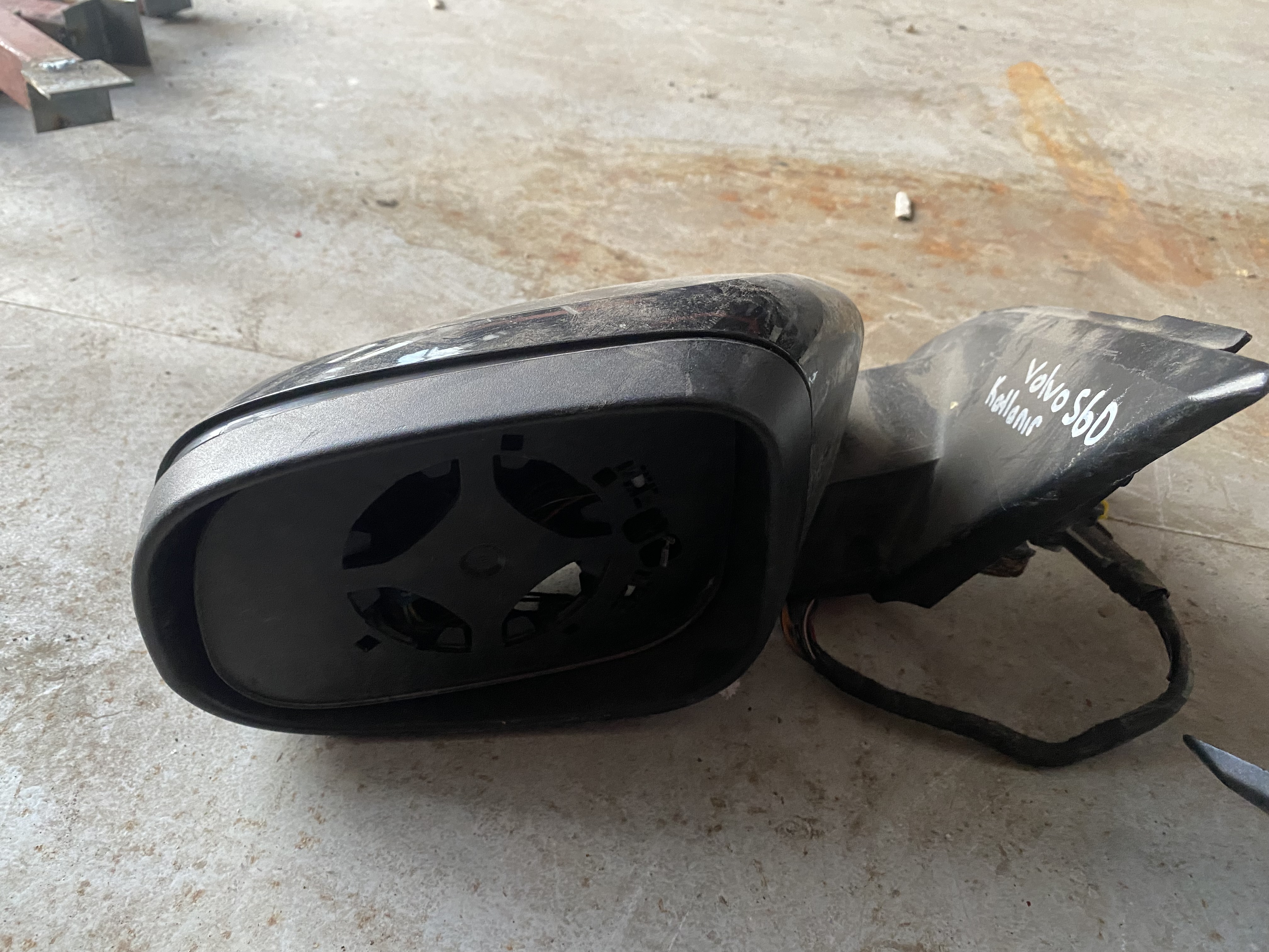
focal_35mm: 26
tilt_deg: -41.0
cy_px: 476
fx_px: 953
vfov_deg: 53.1
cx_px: 634
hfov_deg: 67.3
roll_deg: -2.2
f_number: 1.8
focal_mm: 4.25
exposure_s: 1/60
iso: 320
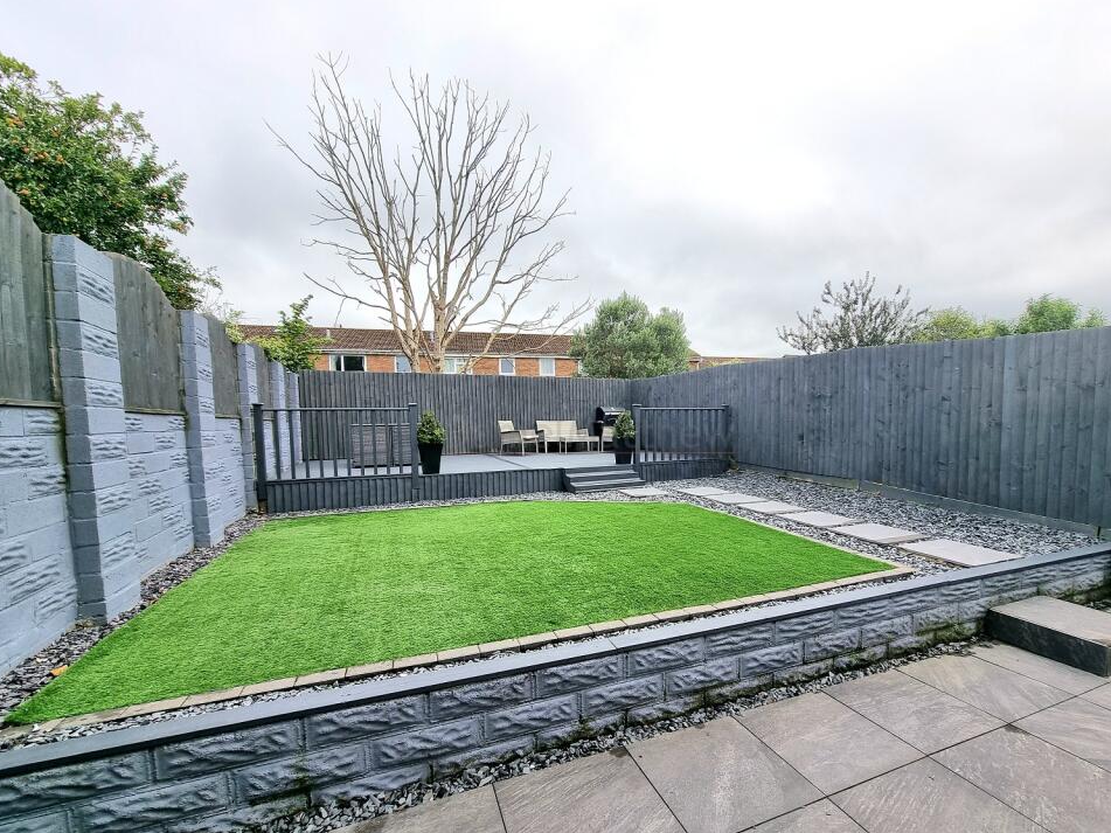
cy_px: 442
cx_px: 589
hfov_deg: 101.9
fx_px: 449
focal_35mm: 14
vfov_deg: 85.6
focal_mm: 2.2
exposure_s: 1/2000
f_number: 2.2
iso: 50
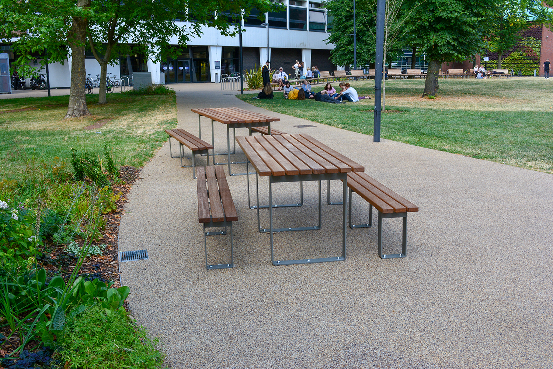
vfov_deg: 34.2
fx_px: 599
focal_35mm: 39
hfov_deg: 49.6
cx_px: 276
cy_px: 184
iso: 400
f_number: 10
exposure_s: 1/200
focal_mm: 26
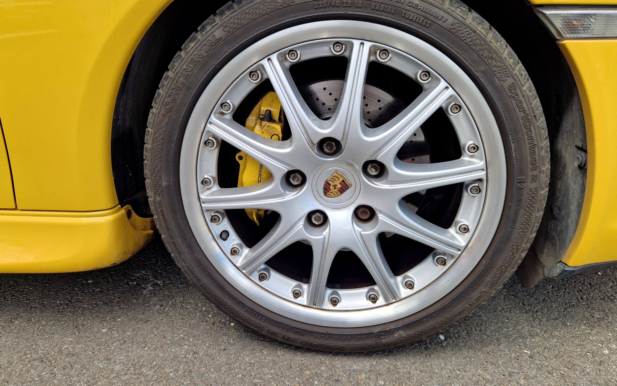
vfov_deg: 49.2
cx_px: 309
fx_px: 420
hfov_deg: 72.6
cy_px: 169
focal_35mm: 25
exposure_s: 1/323
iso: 50
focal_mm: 5.4
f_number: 1.8
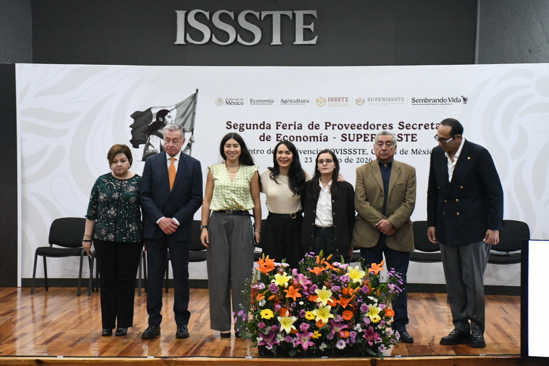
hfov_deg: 22.6
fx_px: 1372
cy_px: 183
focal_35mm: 90
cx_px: 274
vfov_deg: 15.2
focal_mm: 60
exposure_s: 1/80
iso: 10000
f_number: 6.3
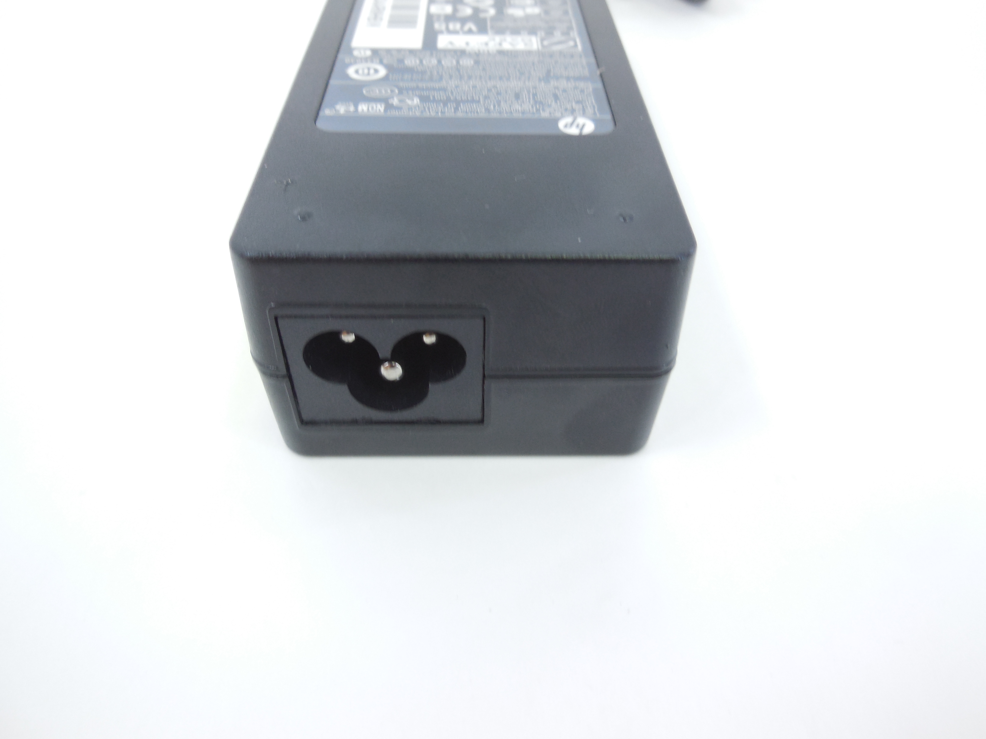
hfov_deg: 69.4
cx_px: 493
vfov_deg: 54.9
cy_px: 370
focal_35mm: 25
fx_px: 712
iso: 125
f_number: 3.1
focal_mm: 4.5
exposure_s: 1/30
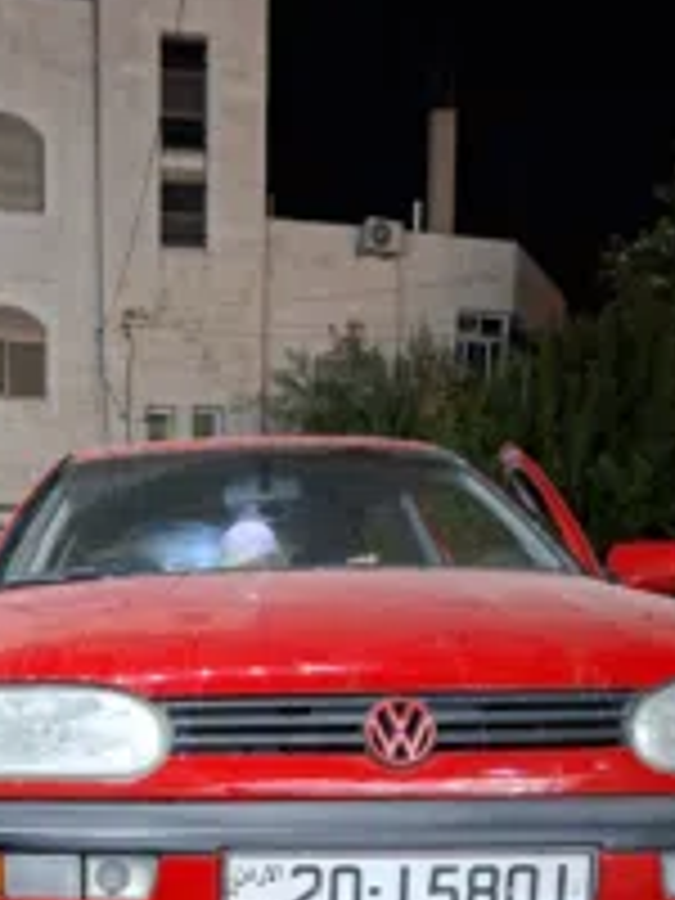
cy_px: 846
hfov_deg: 30.0
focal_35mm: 46
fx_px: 1196
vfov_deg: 37.9
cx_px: 50
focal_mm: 5.54
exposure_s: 1/25
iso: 500
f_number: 1.8
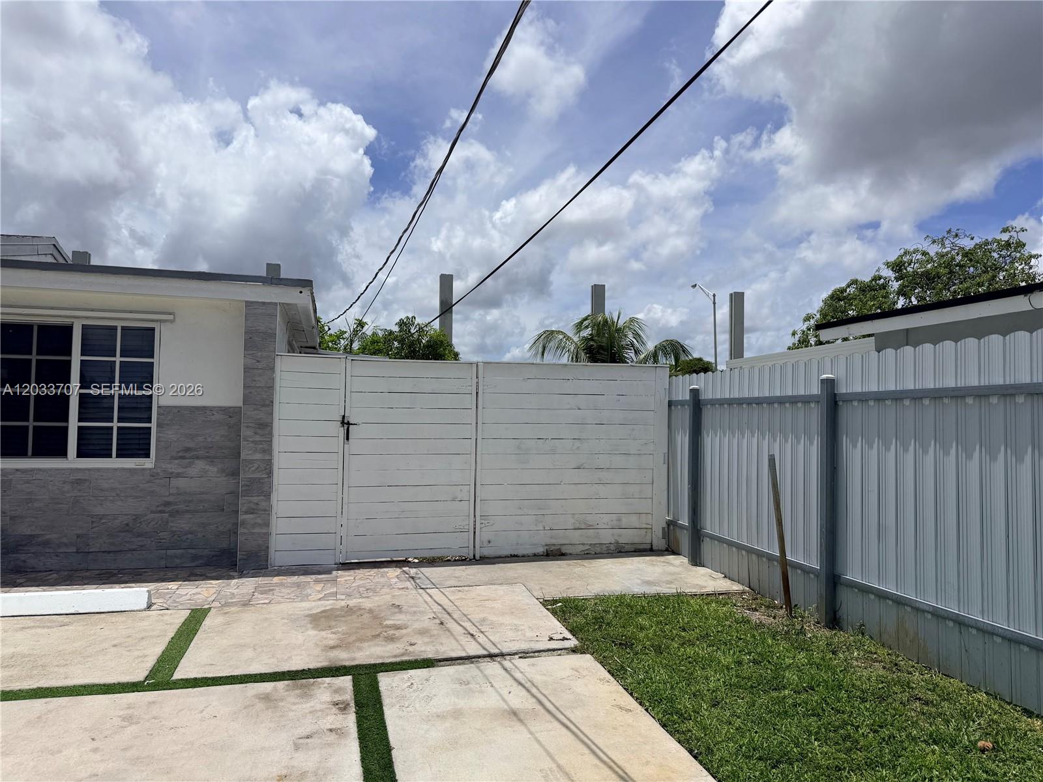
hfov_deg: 71.6
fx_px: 723
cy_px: 391
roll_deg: -0.2
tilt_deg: +2.7
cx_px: 522
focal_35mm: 24
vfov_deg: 56.8
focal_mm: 6.76
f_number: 1.78
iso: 80
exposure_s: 1/14286
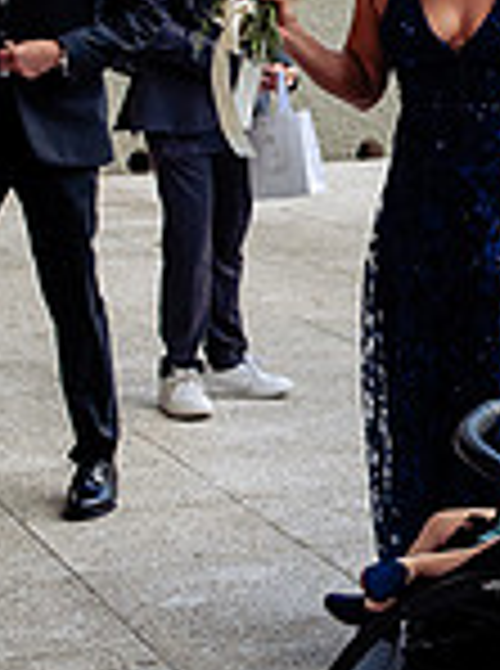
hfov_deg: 10.9
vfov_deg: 14.7
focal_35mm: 134
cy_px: 200
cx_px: 536
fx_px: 2592
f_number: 5
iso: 800
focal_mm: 35
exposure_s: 1/1000
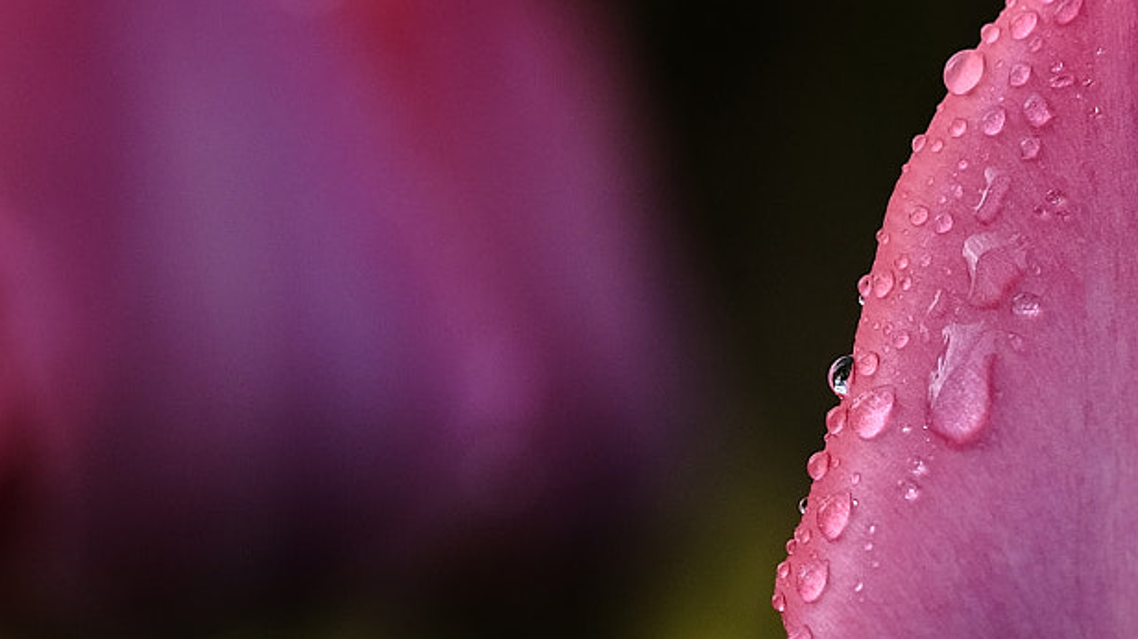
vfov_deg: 5.0
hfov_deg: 8.8
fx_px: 7390
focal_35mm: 245
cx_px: 726
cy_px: 436
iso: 500
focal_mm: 60
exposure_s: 1/340
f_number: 3.6
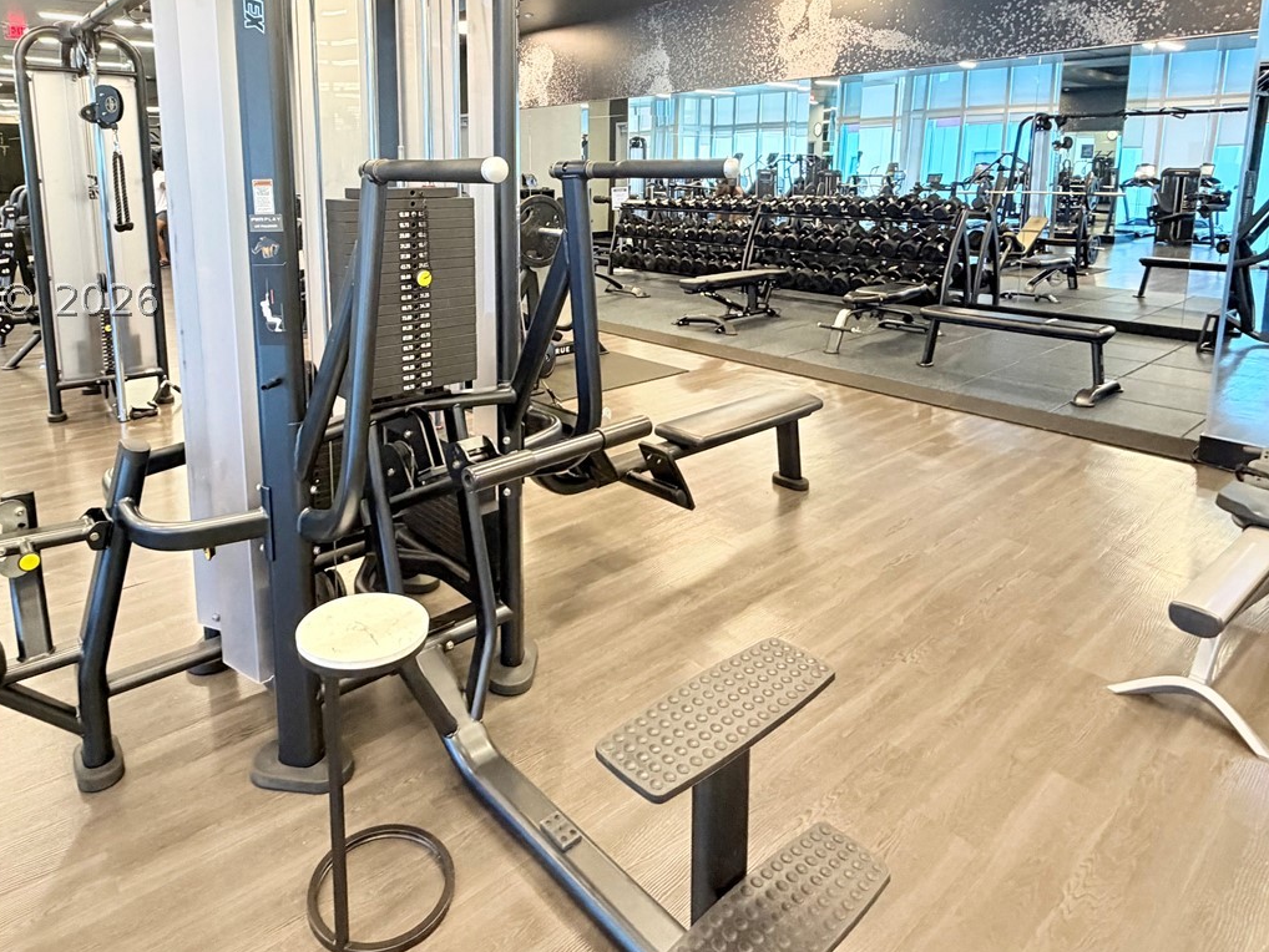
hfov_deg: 75.9
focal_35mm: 22
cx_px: 541
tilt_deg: -9.3
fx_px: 807
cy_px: 299
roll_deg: -0.1
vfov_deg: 59.3
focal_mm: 2.22
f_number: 2.2
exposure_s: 1/60
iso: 400
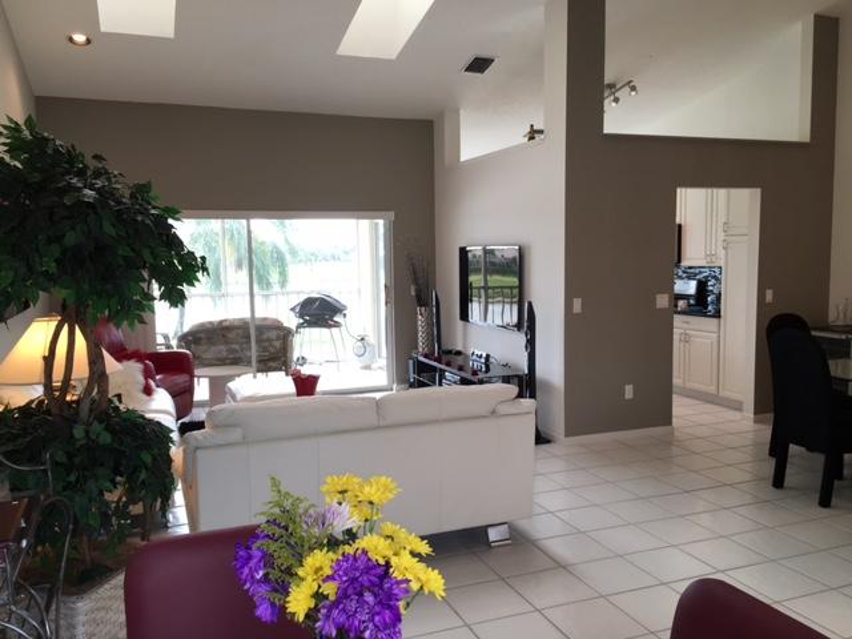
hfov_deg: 61.7
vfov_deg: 48.2
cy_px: 320
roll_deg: +1.1
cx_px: 426
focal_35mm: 29
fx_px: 714
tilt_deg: -4.6
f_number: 2.2
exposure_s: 1/60
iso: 40
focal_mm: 4.15
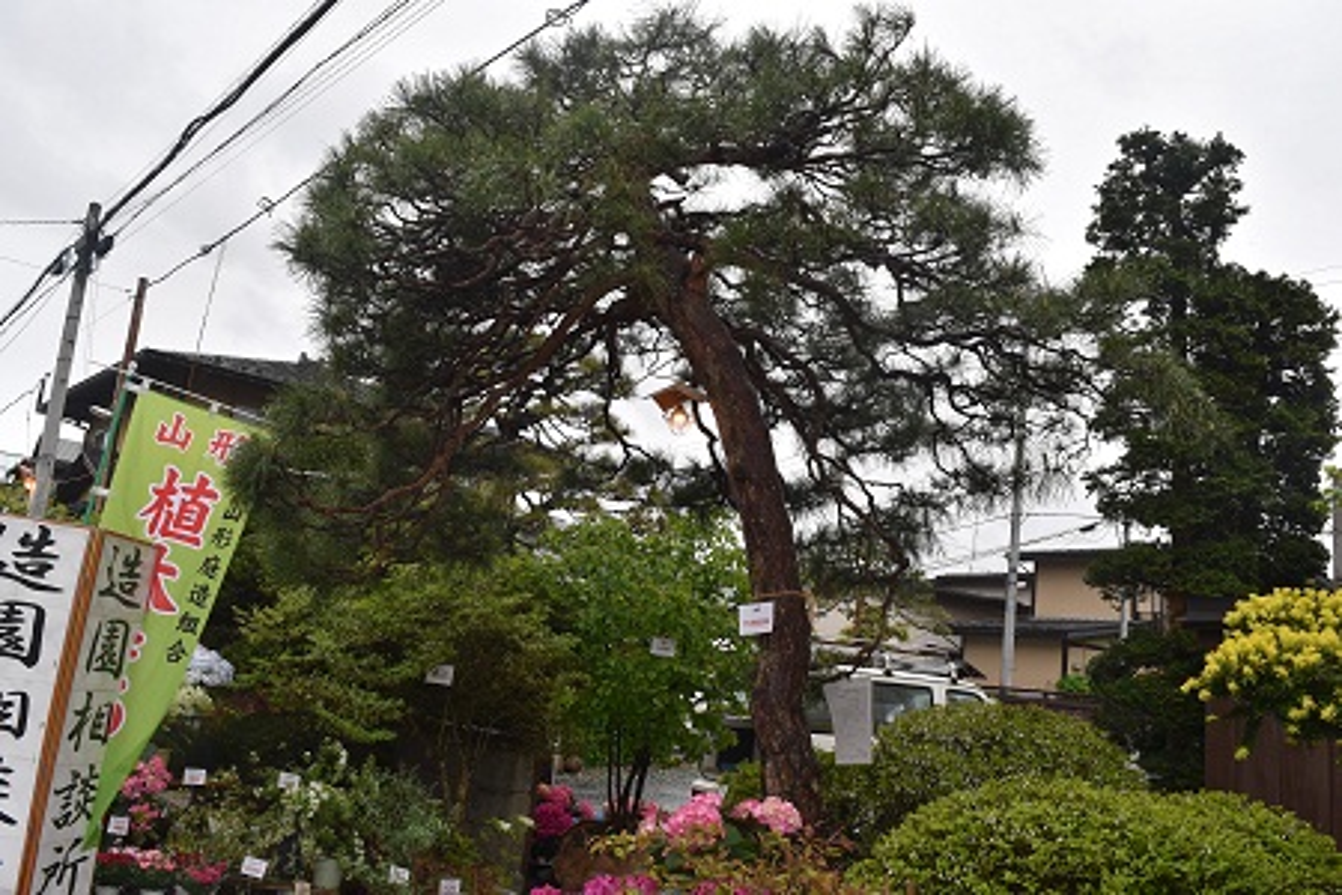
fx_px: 1118
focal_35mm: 30
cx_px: 671
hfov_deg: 61.9
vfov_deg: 43.6
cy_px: 448
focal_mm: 20
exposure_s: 1/250
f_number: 8
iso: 250
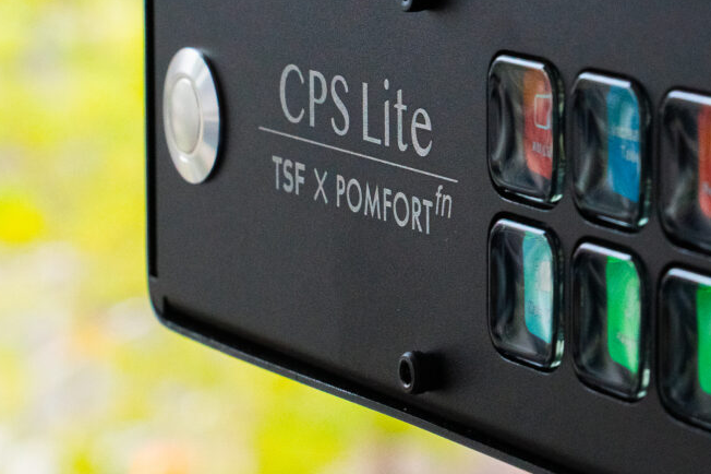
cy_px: 158
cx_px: 831
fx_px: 3395
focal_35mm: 172
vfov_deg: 8.0
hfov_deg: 11.7
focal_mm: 70
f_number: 13
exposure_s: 1/100
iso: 3200
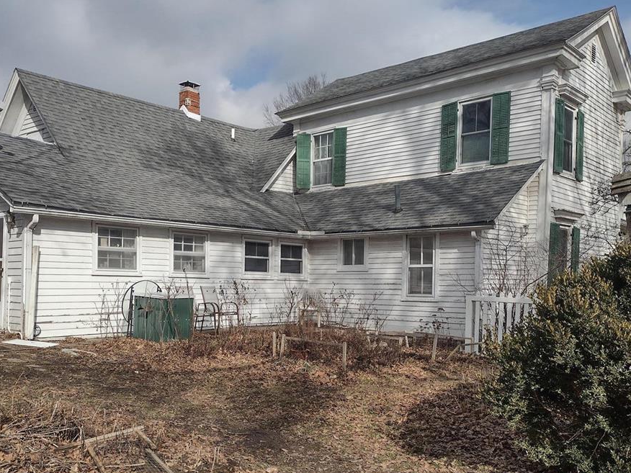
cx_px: 310
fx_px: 674
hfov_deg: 50.1
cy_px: 293
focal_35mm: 37
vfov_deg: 38.4
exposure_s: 1/2613
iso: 100
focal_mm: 4.71
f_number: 1.7
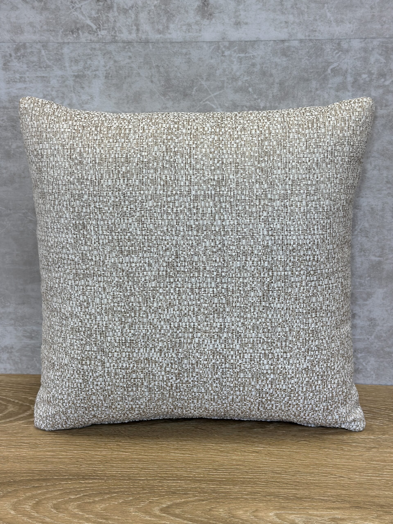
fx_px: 727
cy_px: 262
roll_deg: +0.7
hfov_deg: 30.3
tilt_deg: -21.7
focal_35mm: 48
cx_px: 196
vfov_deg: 39.7
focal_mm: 6.86
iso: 80
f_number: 1.78
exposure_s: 1/224
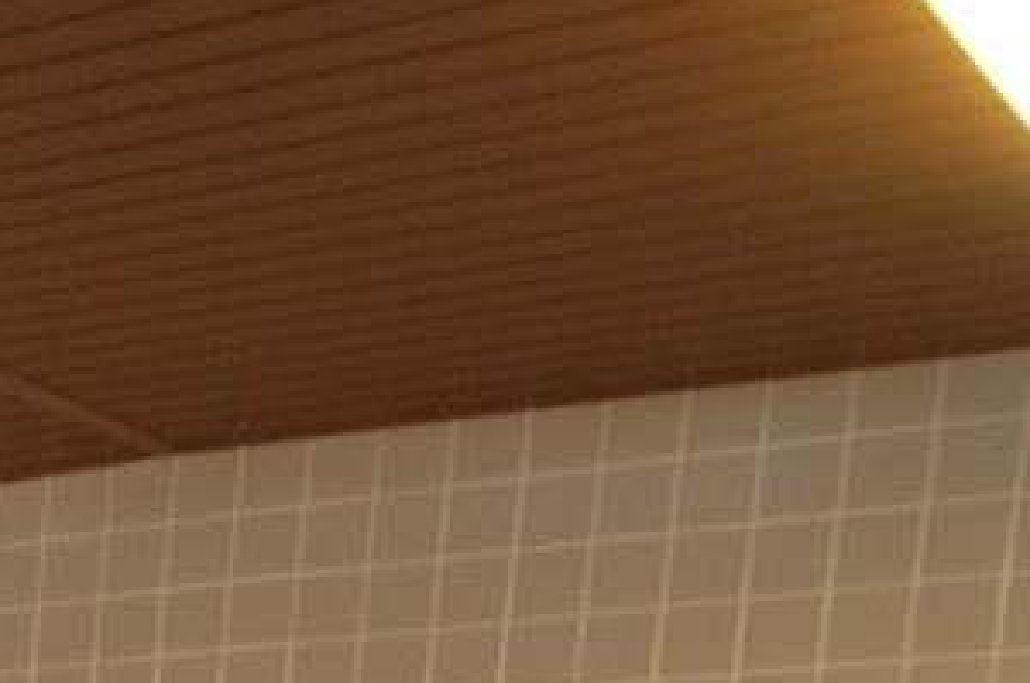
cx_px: -1222
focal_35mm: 96
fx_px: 2742
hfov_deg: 15.4
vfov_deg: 11.6
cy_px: 1644
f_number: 5.6
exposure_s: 1/30
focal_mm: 12
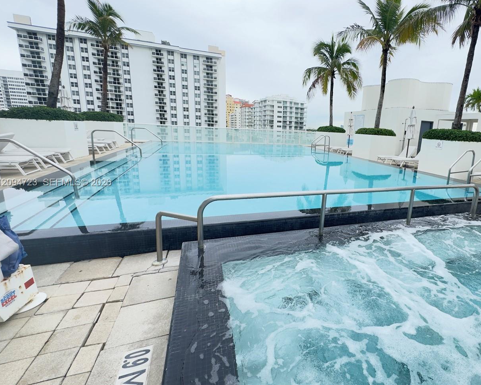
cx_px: 305
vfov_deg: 73.8
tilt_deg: -12.3
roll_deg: -2.2
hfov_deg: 84.5
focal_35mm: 18
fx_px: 256
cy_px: 183
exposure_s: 1/297
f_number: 2.2
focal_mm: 2.22
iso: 40
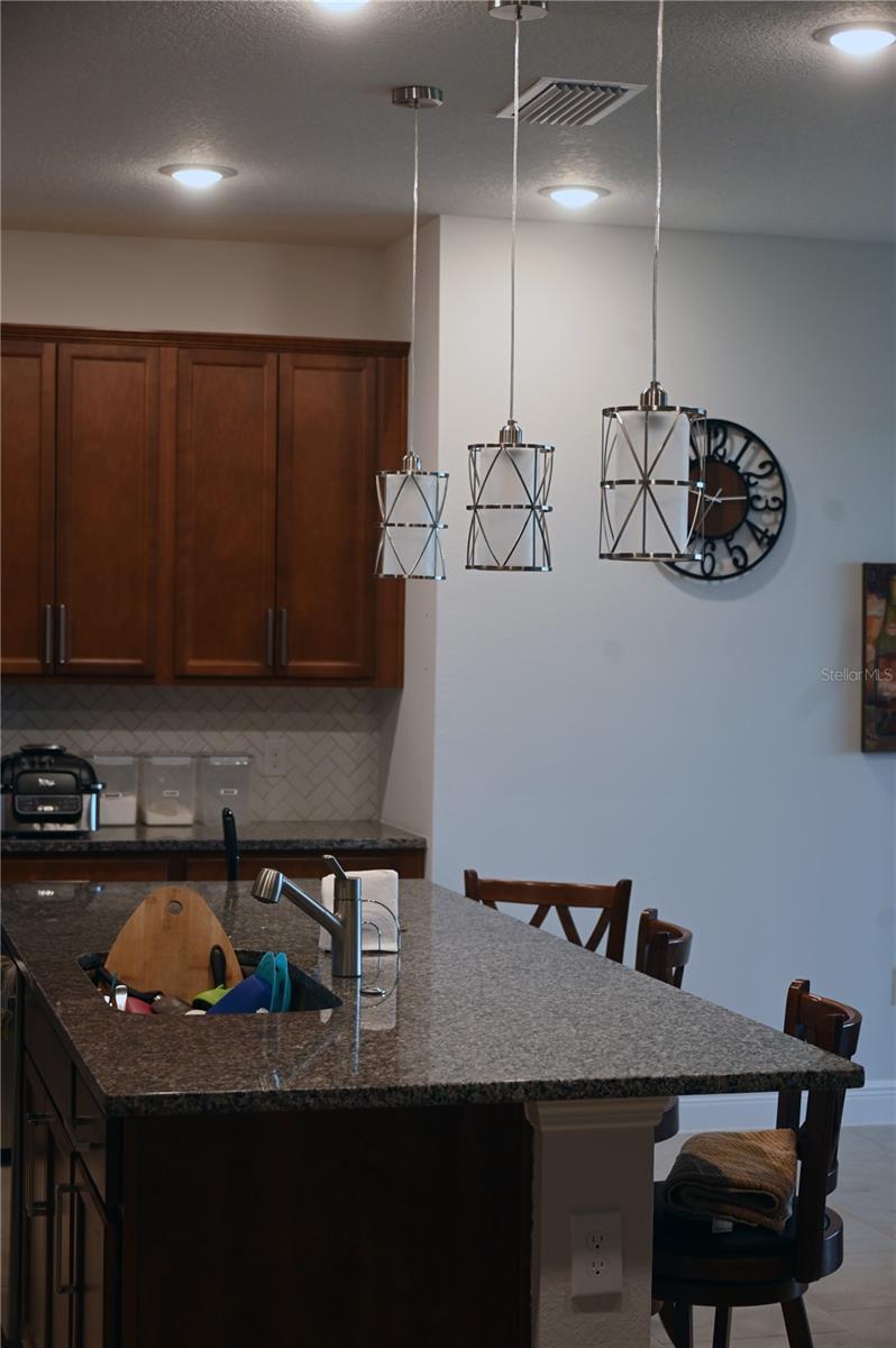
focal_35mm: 62
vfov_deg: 32.4
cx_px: 448
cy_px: 674
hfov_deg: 21.9
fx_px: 2319
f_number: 4.8
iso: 1000
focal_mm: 62
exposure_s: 1/60
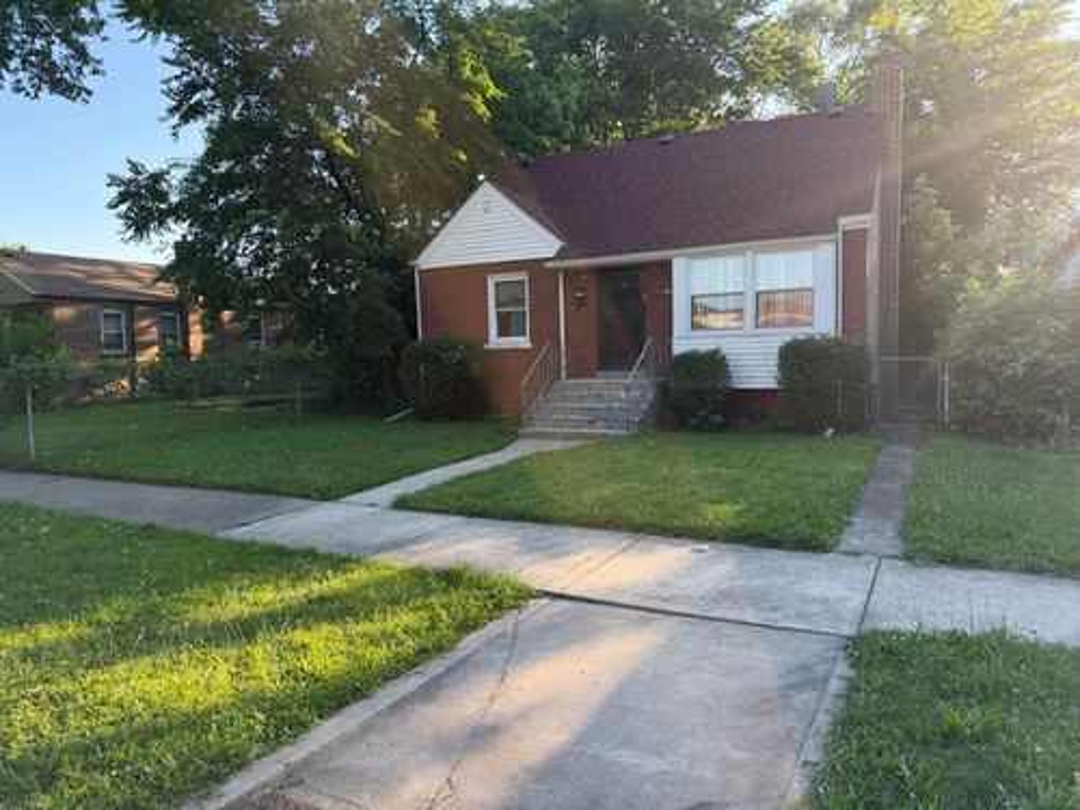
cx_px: 540
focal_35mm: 24
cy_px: 405
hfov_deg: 71.6
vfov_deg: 56.8
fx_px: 749
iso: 100
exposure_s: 1/772
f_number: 1.78
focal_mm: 6.76
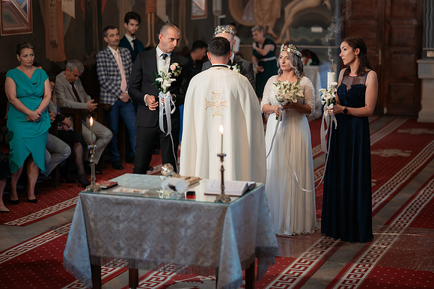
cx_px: 217
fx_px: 1024
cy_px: 144
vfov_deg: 16.1
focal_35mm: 85
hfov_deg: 23.9
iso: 1600
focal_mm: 85
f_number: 1.8
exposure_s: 1/250
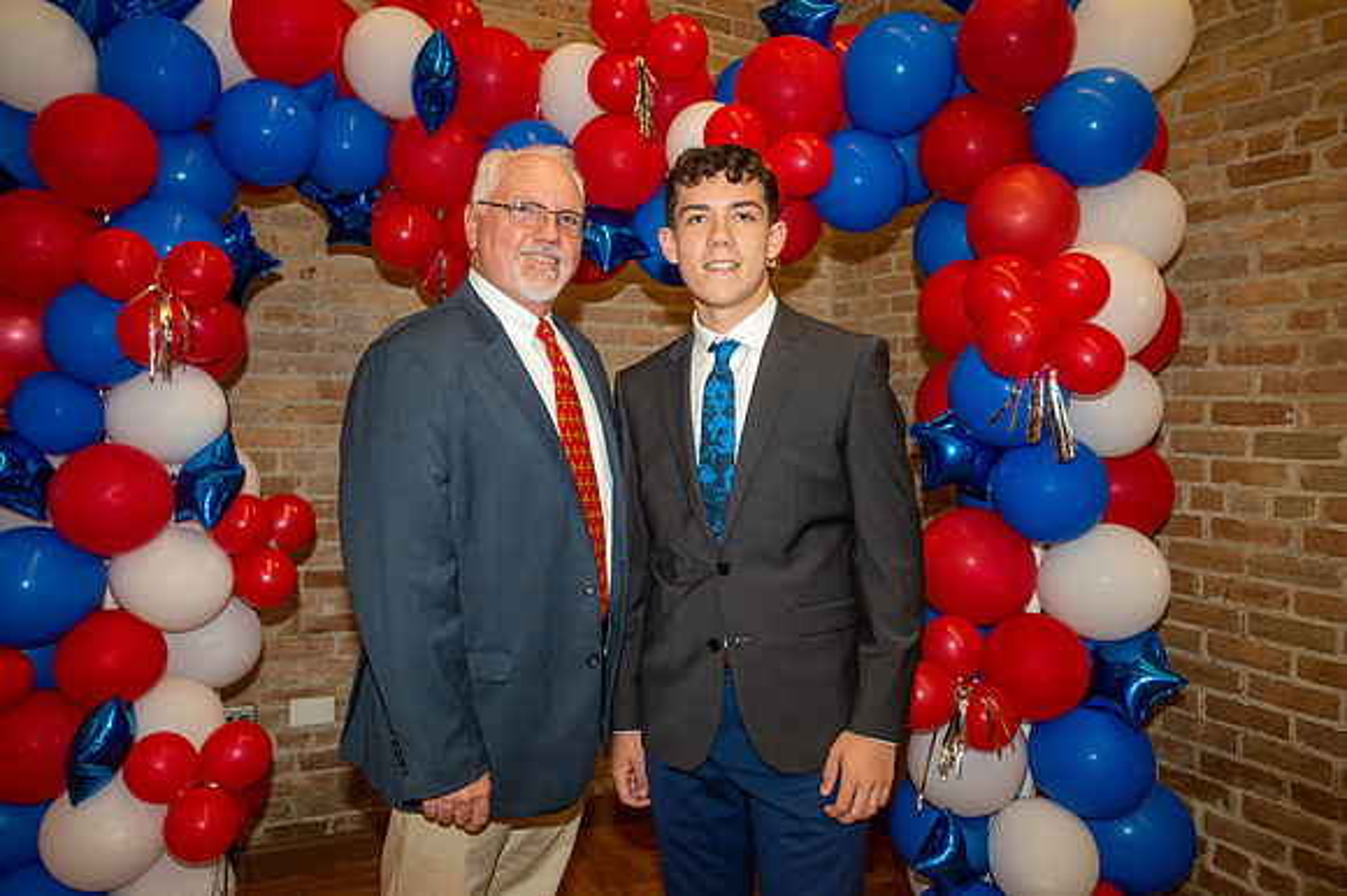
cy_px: 448
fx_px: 1122
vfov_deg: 43.6
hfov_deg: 62.0
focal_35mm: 30
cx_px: 674
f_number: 5
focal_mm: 30
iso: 2000
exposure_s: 1/160
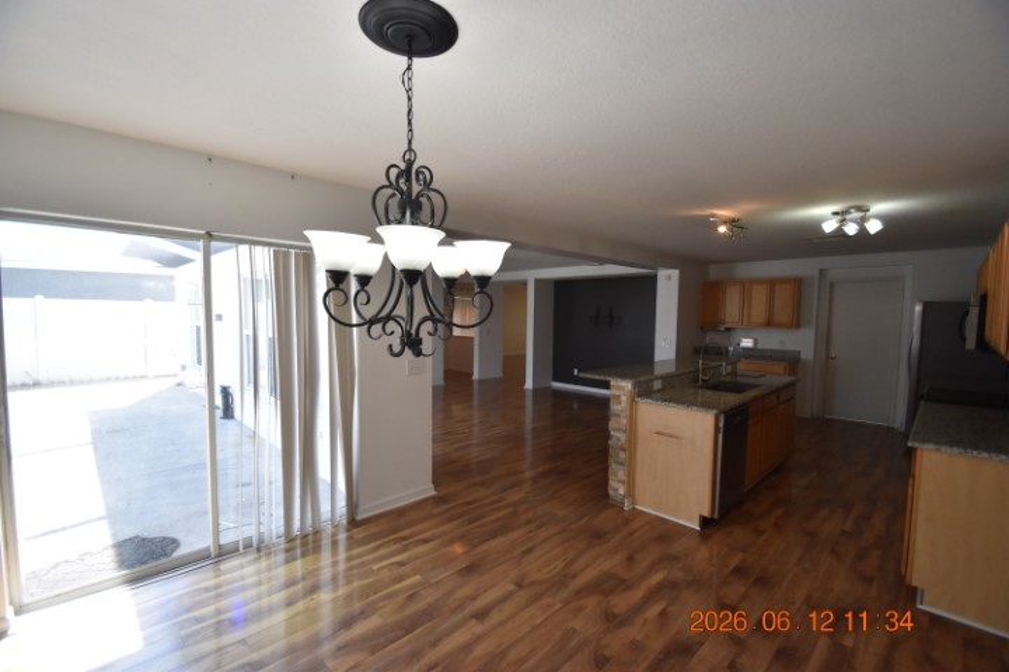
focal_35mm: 15
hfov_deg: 100.4
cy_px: 336
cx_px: 504
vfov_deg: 77.3
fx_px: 420
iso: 800
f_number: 3.5
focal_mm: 10
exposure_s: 1/500
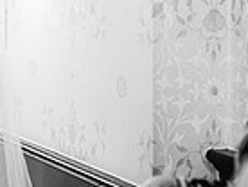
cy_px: 4
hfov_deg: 13.0
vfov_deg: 10.1
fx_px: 1055
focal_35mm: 147
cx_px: -66
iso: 1000
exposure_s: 1/250
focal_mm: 35
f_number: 1.4
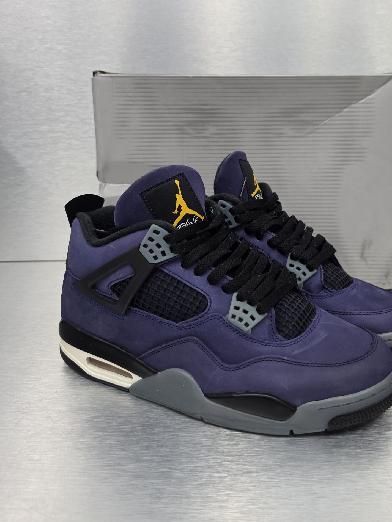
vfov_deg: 58.0
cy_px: 215
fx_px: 468
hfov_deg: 45.1
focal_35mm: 31
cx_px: 247
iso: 125
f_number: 1.4
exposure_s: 1/100
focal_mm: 6.5
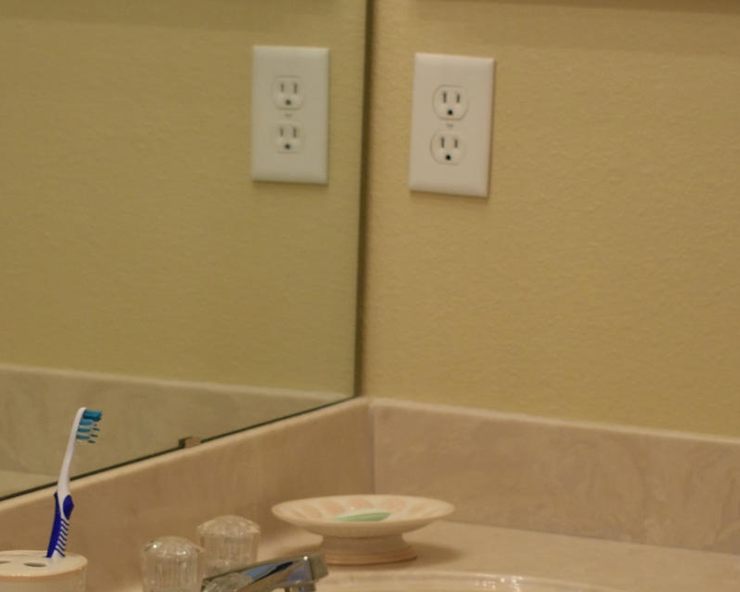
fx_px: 3723
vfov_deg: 9.1
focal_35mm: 170
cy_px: 469
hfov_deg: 11.3
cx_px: 174
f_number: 4.5
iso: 400
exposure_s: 1/60
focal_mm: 32
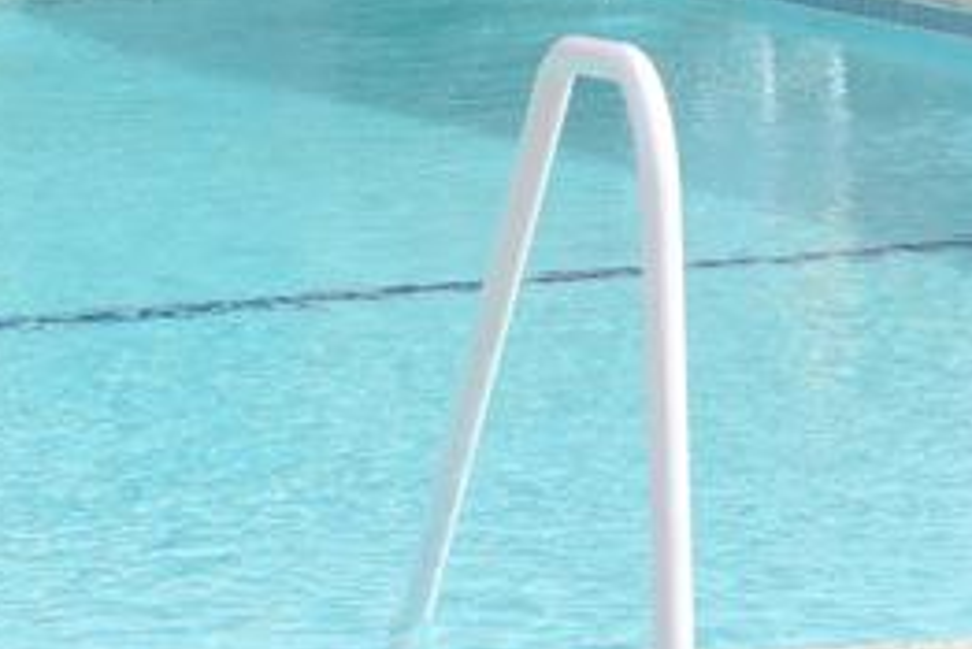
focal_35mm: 164
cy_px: -6
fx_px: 4430
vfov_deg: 8.3
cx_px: 211
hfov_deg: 12.5
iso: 200
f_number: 10
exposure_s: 1/400
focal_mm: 28
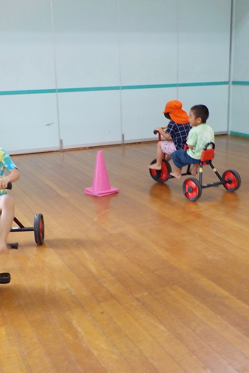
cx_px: 117
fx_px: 436
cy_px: 188
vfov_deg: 46.4
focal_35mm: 42
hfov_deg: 31.9
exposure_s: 1/30
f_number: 3.3
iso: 280
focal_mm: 4.1
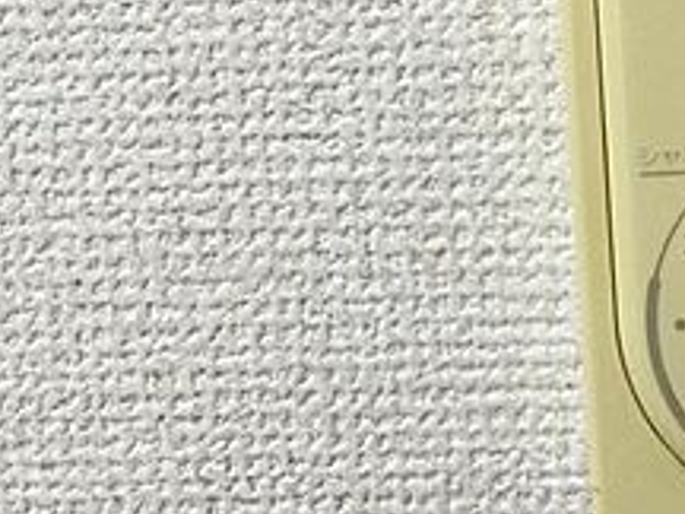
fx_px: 1821
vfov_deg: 16.0
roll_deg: +2.8
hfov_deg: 20.8
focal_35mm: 92
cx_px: 647
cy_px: 136
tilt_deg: -5.5
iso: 40
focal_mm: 3.3
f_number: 2.4
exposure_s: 1/30
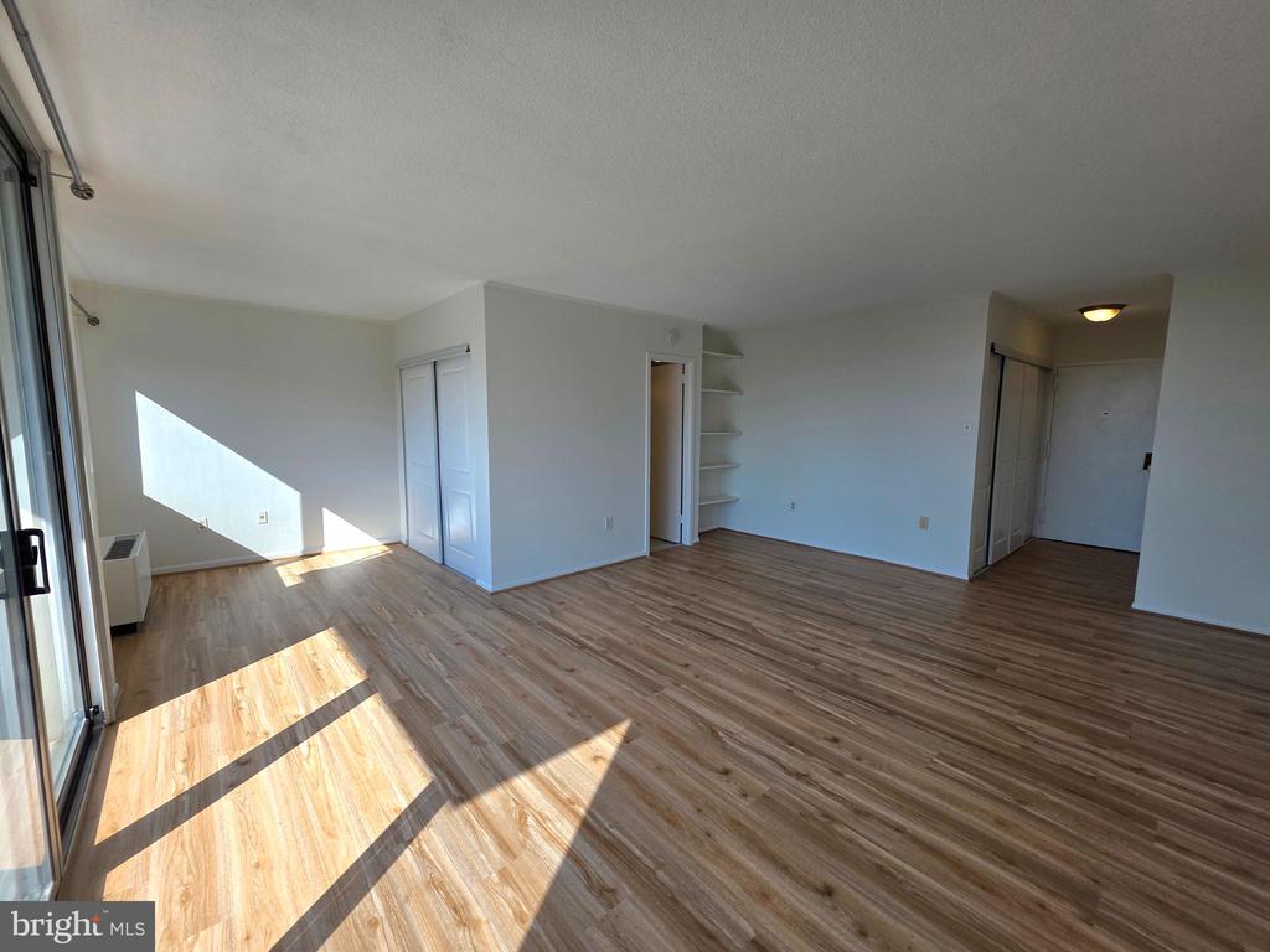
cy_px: 476
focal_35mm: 13
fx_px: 477
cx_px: 635
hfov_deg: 106.2
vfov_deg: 89.9
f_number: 1.9
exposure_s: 1/556
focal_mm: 2.2
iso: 40
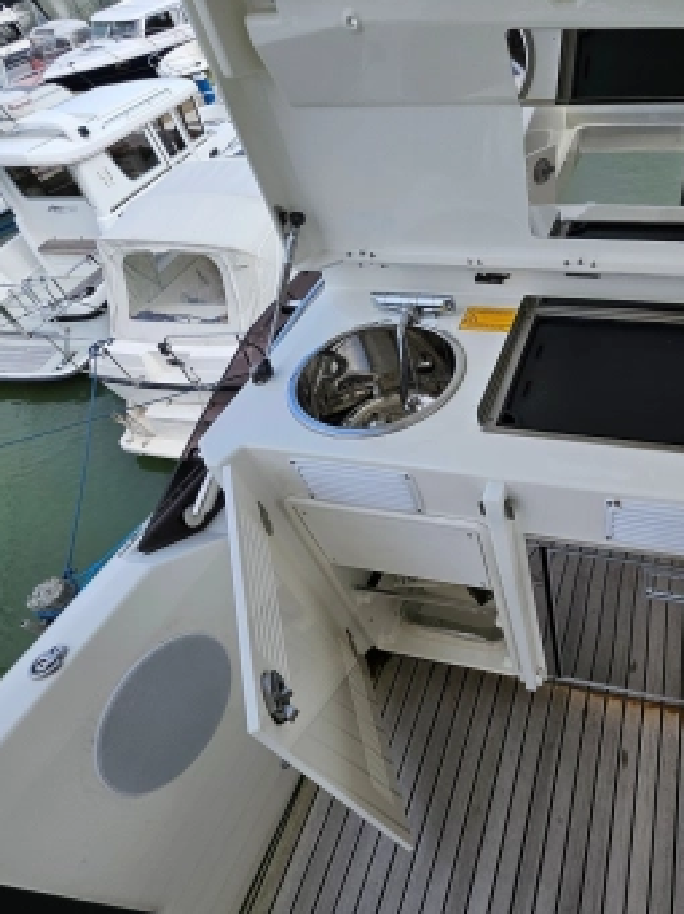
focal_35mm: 21
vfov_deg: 79.0
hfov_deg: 58.1
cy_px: 452
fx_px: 554
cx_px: 555
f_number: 2.2
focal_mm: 1.74
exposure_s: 1/960
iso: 32
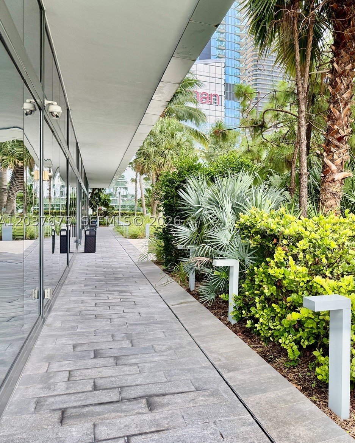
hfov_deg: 43.1
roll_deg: -0.6
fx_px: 420
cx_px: 297
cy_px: 221
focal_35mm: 32
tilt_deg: -0.9
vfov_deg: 55.7
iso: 100
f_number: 1.78
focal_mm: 6.76
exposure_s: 1/627
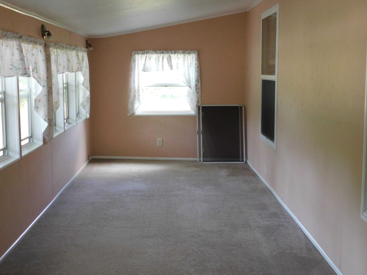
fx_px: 541
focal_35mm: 51
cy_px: 138
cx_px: 184
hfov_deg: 37.5
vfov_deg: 28.6
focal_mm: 9
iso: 400
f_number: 3.8
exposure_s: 1/30
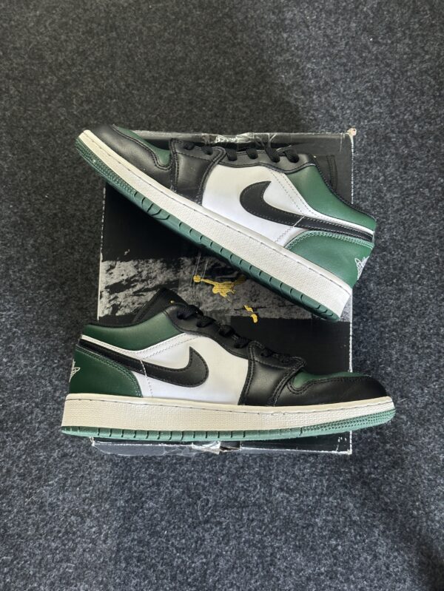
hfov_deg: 30.3
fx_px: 820
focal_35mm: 48
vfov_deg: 39.6
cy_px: 296
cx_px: 222
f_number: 1.78
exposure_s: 1/33
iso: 200
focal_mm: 6.86
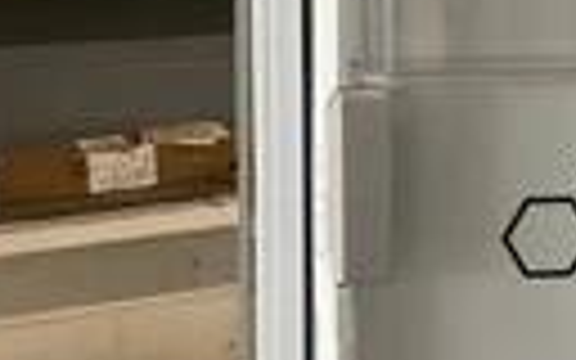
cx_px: 554
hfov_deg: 21.0
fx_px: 1507
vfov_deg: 13.5
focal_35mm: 96
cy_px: 27
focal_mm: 3
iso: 200
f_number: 1.8
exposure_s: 1/60
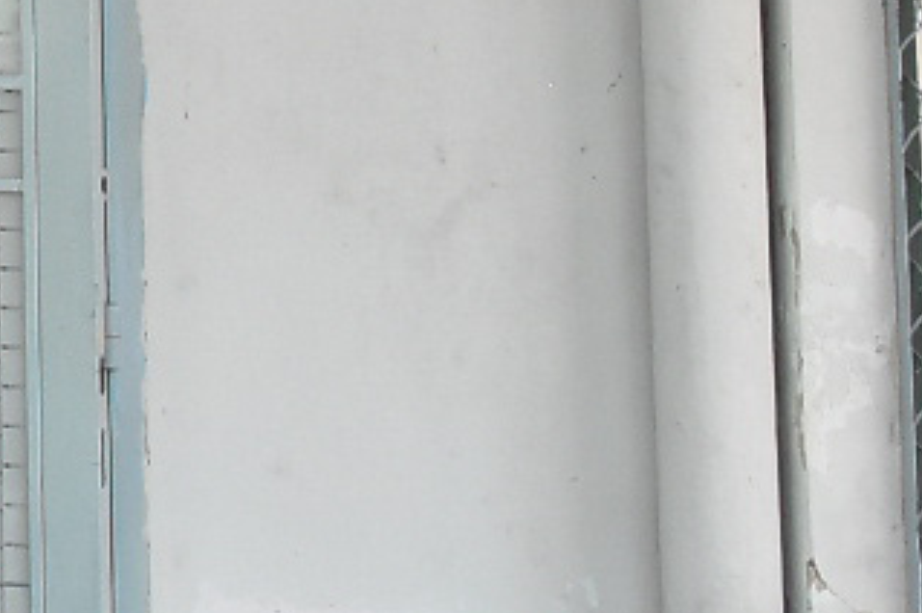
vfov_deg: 7.3
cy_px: -396
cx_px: -1029
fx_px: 4682
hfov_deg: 10.2
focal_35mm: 183
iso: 1600
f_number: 9
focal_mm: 24
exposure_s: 1/200
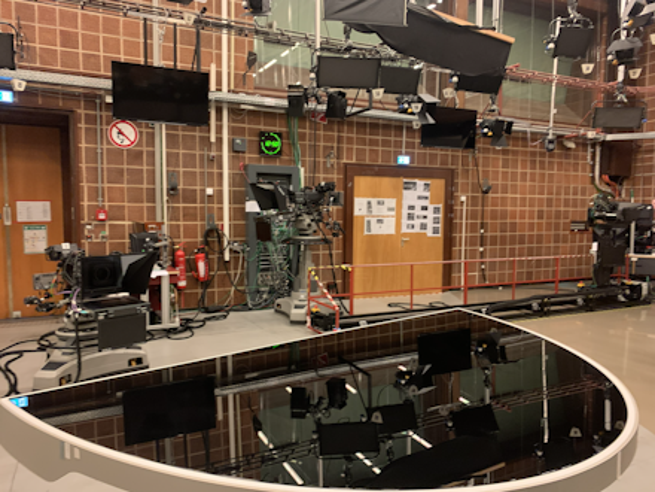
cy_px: 246
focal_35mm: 26
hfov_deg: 67.3
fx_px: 492
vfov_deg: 53.1
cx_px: 328
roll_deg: +0.8
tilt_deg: -3.1
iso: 400
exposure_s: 1/32
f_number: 1.8
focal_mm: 4.25
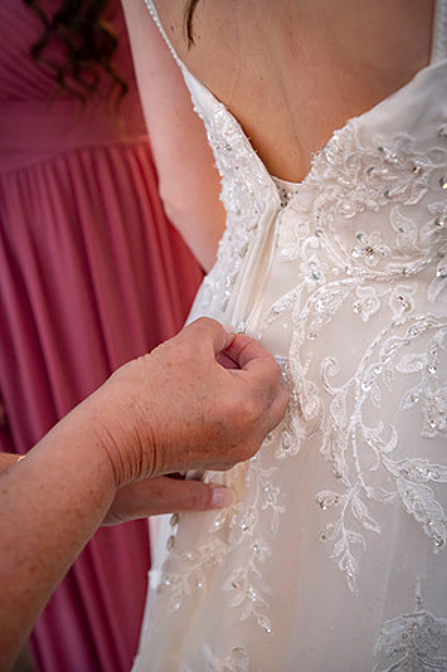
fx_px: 709
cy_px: 336
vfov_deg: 50.7
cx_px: 224
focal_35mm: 38
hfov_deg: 35.0
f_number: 5
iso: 1000
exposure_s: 1/160
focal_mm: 38
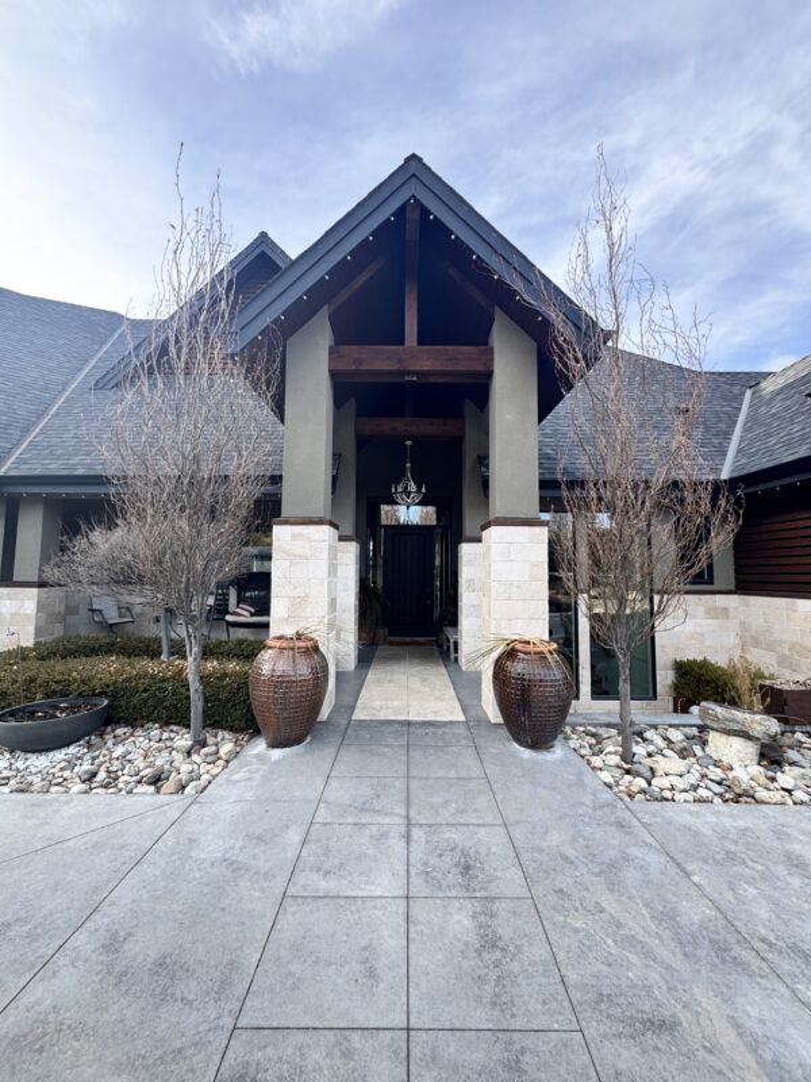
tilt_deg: +3.9
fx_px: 437
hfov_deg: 85.7
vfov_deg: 102.1
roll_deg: -0.2
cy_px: 541
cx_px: 406
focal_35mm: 14
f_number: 2.2
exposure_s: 1/155
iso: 40
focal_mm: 2.22
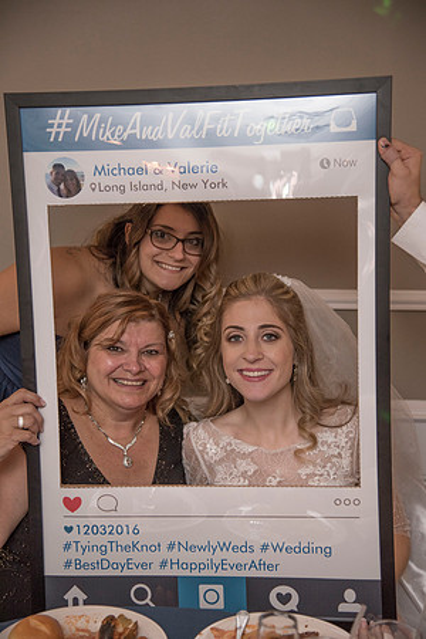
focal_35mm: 58
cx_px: 213
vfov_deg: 34.5
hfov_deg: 23.4
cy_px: 320
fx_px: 1029
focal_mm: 58
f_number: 4
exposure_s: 1/160
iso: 2000
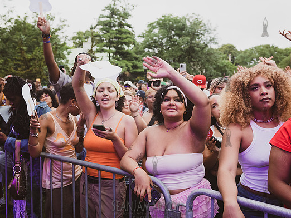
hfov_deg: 50.1
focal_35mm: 37
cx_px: 143
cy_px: 114
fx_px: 311
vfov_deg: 38.7
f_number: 4
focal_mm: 32
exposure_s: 1/400
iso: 4000
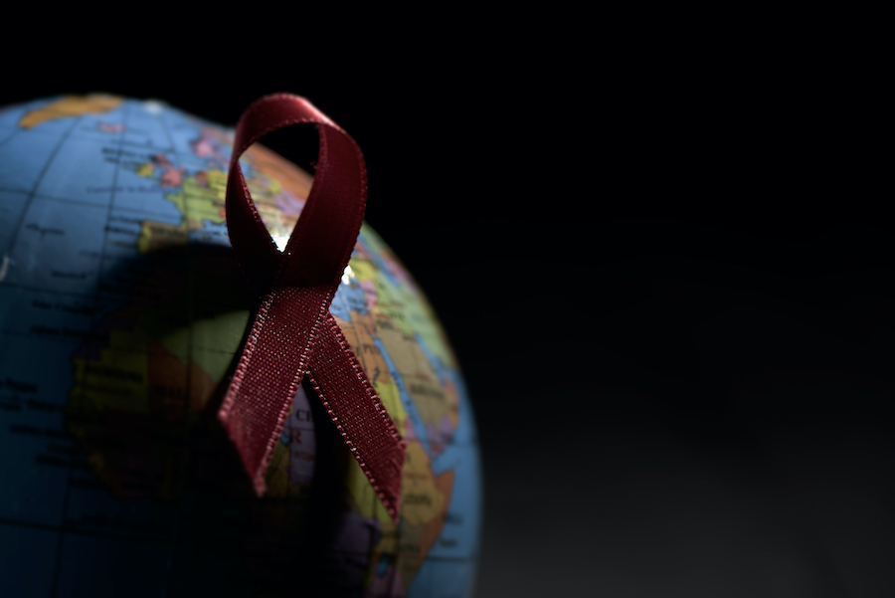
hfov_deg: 19.4
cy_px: 299
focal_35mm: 105
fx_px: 2612
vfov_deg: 13.1
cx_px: 448
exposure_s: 1/125
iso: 64
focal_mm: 105
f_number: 8
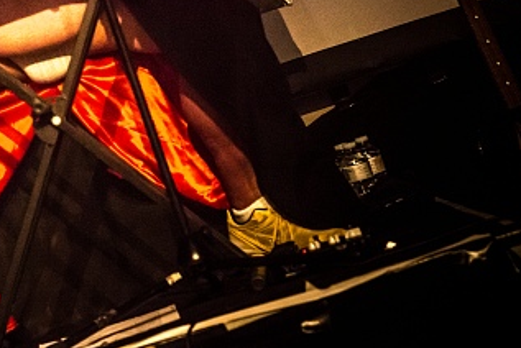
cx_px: -20
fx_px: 2303
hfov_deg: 12.7
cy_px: -34
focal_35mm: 159
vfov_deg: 8.6
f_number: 2.8
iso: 5000
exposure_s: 1/50
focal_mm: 70
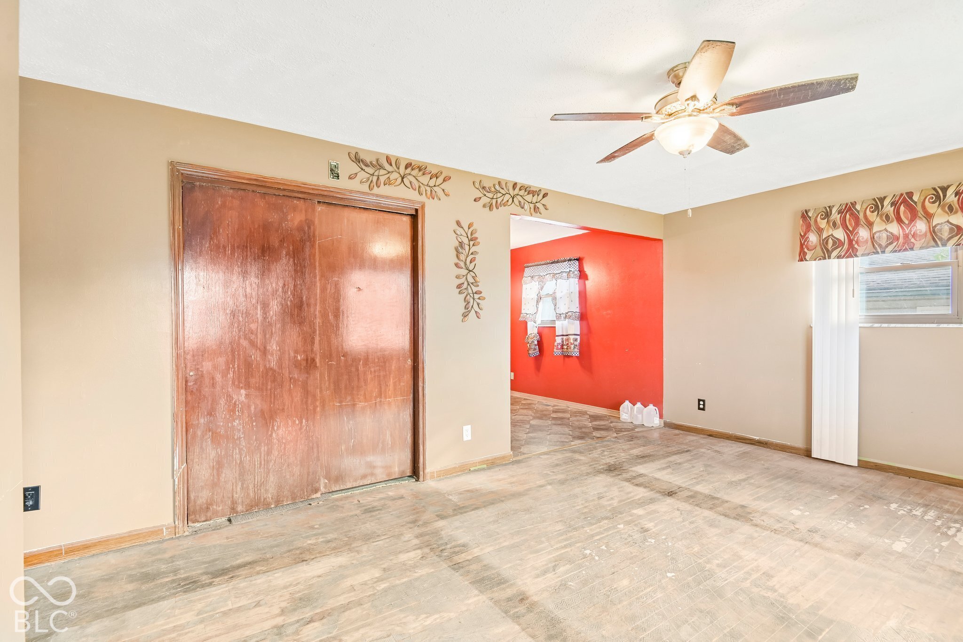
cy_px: 321
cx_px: 482
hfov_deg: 96.7
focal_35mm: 16
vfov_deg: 73.7
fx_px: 428
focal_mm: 16
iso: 400
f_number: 8
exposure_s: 1/10
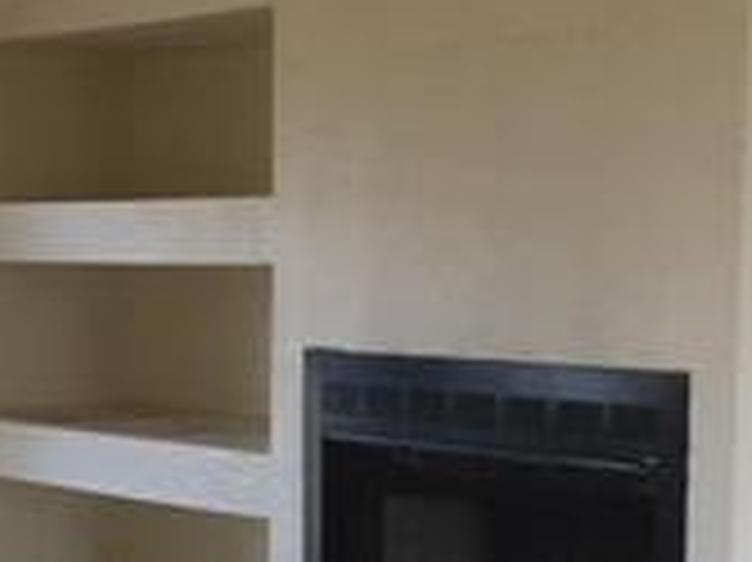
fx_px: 2410
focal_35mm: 111
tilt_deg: -5.0
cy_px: 553
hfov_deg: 17.7
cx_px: 279
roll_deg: -3.0
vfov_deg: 13.2
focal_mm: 4.15
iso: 32
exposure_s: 1/30
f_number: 2.2
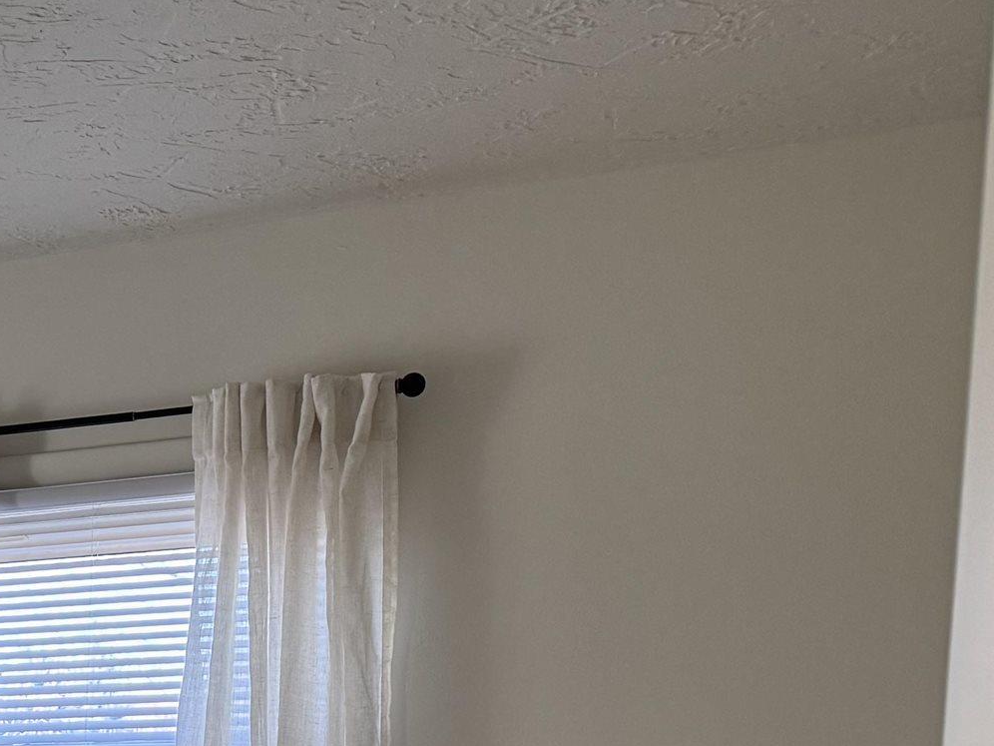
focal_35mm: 74
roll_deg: +0.0
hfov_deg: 23.2
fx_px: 2125
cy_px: 1069
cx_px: -315
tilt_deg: -7.3
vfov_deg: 18.1
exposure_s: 1/120
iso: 200
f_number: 1.78
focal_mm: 6.76
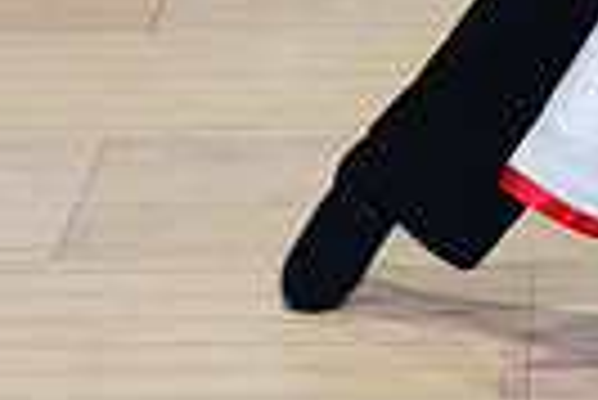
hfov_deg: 8.3
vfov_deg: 5.5
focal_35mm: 244
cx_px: 852
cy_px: -367
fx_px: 4057
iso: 400
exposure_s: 1/125
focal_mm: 44
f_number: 2.8
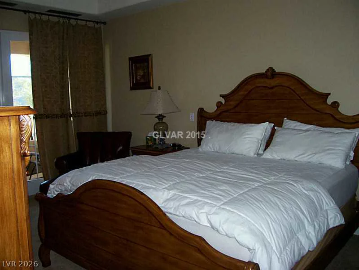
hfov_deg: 54.0
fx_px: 353
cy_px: 135
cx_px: 180
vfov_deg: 41.8
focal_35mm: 34
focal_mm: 5.6
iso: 140
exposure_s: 1/112
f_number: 2.7
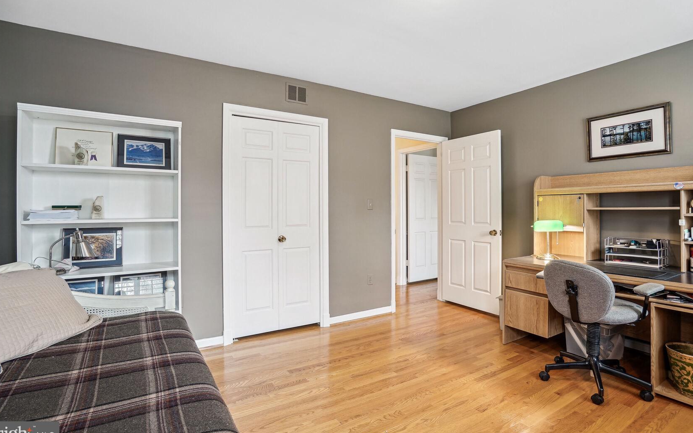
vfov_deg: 68.0
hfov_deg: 94.4
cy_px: 206
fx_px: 321
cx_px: 342
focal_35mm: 17
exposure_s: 1/15
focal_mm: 16
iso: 800
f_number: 8
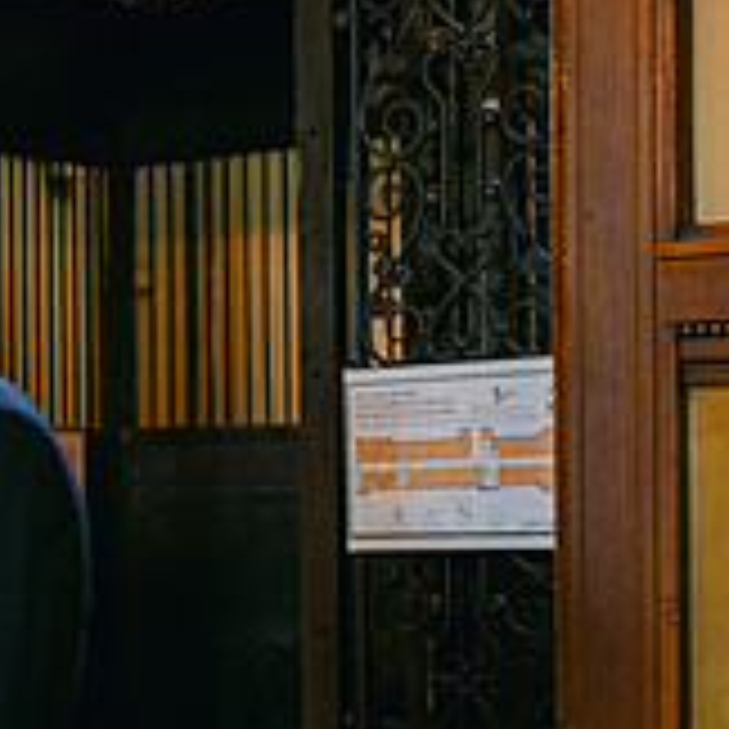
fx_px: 2359
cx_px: -382
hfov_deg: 16.0
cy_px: 491
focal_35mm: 99
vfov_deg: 17.5
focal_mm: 28
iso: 3200
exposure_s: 1/100
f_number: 2.8
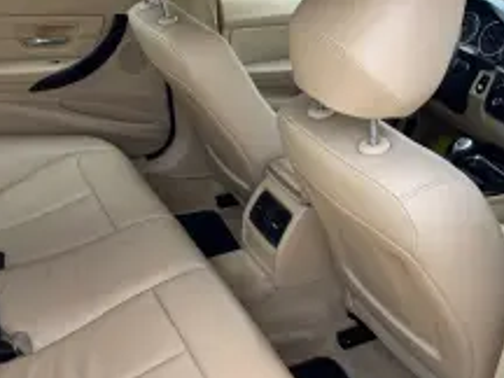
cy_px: 254
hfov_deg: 46.8
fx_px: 582
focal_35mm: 40
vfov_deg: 35.6
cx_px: 243
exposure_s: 1/428
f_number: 1.78
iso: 80
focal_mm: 6.76
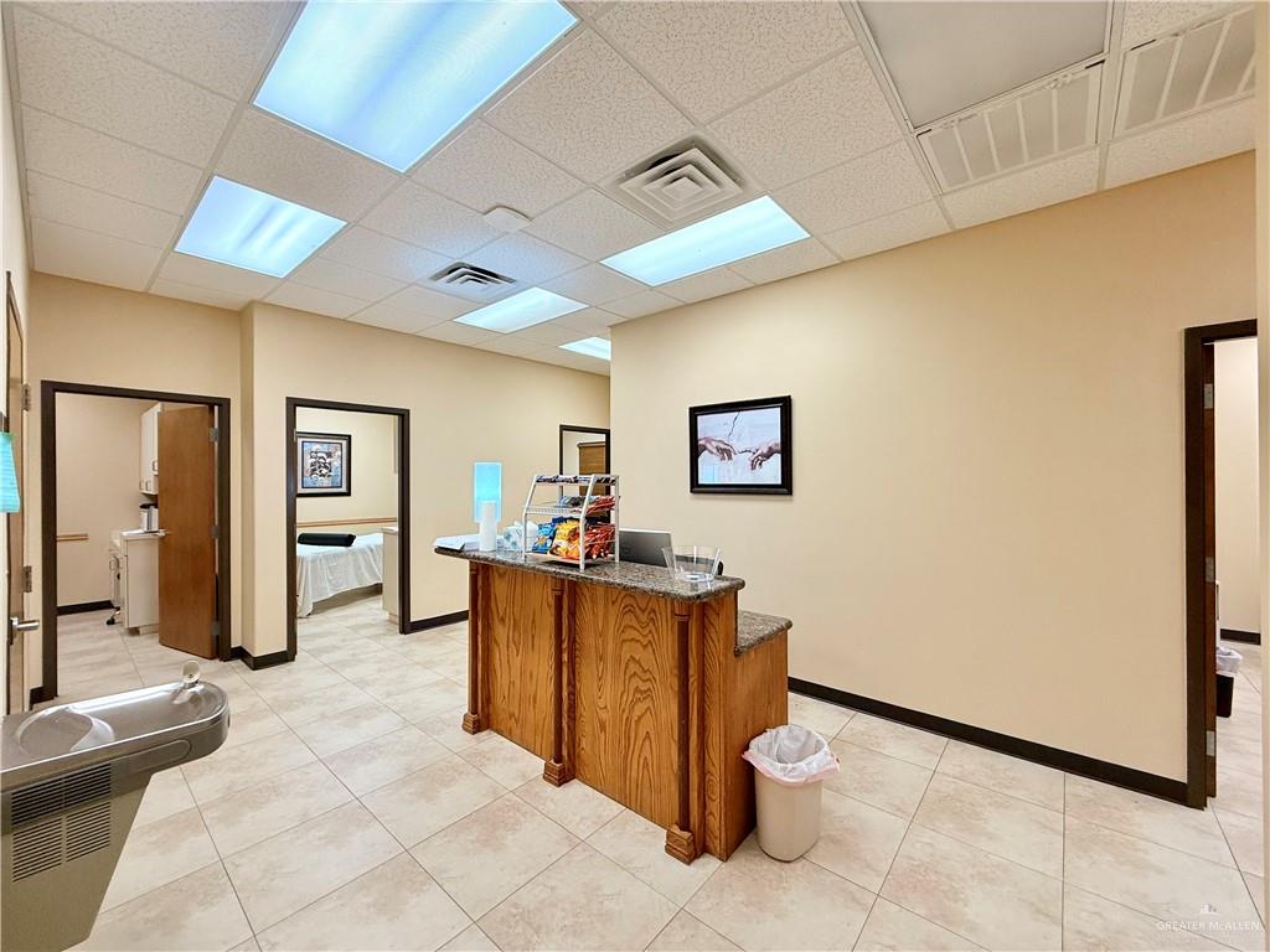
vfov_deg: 85.7
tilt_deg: +0.5
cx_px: 635
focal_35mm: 14
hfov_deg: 102.1
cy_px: 476
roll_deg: +0.3
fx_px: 514
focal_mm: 2.22
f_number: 2.2
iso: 160
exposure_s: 1/120
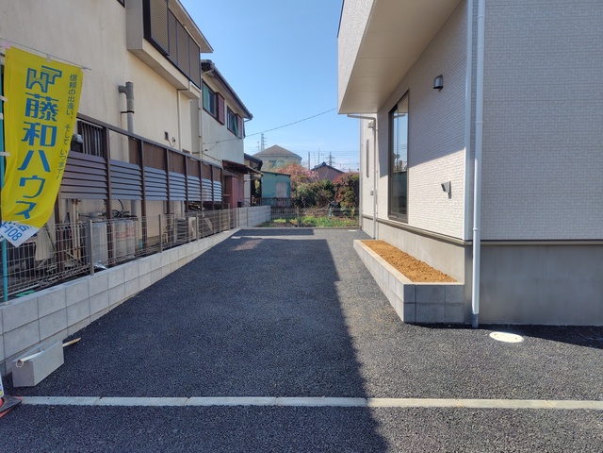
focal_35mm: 23
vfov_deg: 58.9
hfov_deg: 73.9
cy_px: 226
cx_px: 302
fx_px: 401
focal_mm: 5.6
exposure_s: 1/969
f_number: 1.9
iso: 50
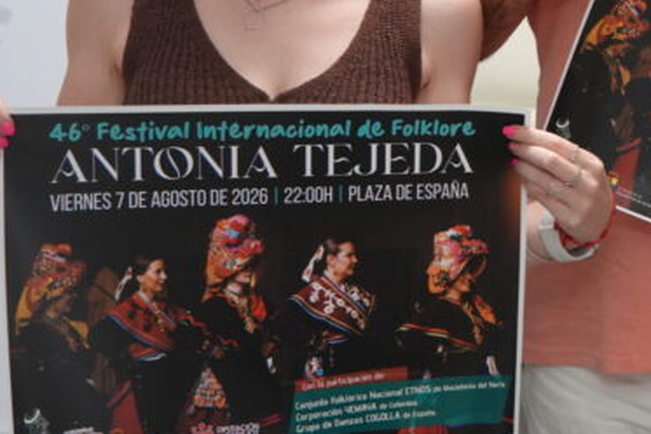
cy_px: -20
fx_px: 1538
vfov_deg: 15.7
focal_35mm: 85
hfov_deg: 22.6
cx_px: 714
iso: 1600
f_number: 4
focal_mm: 31
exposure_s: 1/160
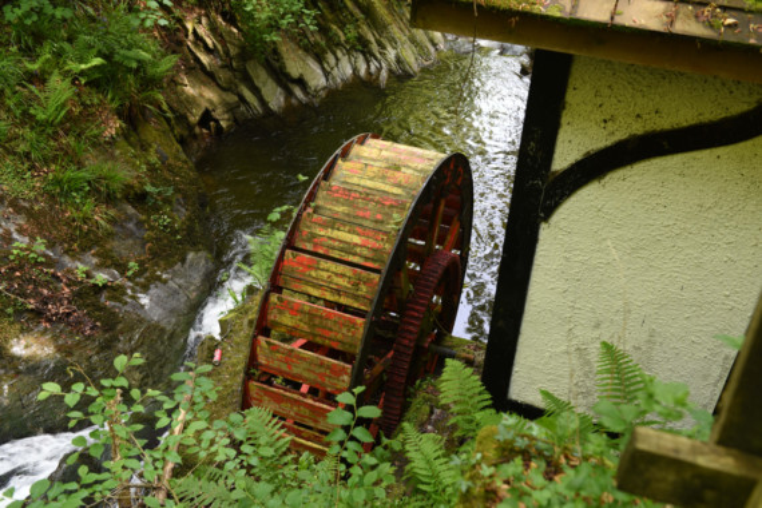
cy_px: 254
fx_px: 762
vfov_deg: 36.9
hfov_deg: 53.1
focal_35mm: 36
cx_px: 381
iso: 400
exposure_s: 1/100
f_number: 4.5
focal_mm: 36
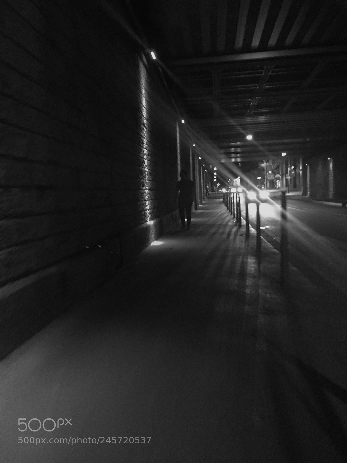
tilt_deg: -2.8
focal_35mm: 29
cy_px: 232
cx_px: 174
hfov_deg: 48.2
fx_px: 388
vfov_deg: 61.7
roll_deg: +1.2
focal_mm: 4.15
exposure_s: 1/15
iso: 500
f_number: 2.2
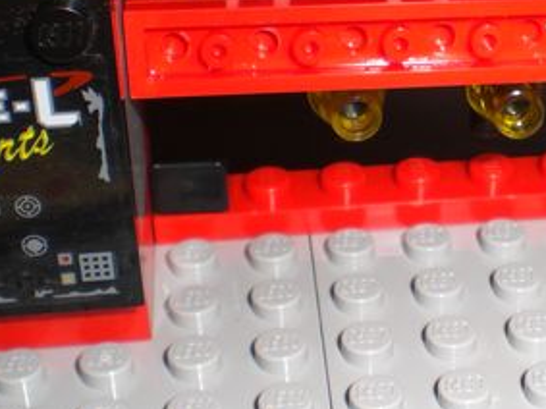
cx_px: 471
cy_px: 251
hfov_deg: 22.3
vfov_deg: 17.1
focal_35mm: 86
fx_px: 1356
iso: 50
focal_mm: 6.3
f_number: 4.4
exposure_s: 1/60
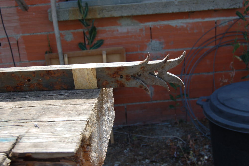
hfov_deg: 43.6
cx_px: 124
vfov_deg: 29.8
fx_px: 311
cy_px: 83
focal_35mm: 45
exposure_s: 1/200
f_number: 7.1
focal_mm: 30
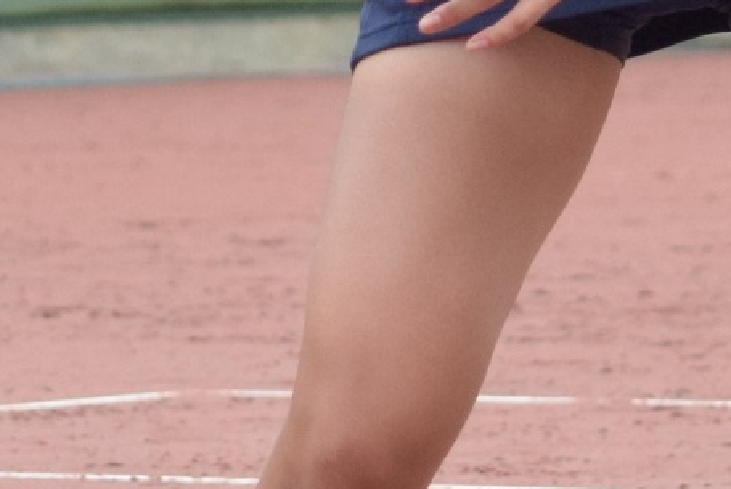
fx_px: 10707
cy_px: -60
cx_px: 249
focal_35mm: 527
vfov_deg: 2.6
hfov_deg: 3.9
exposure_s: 1/2500
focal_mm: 80
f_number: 4.5
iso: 1250
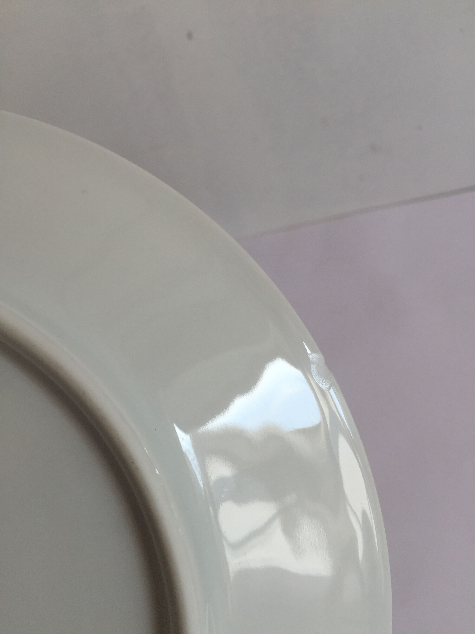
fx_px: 531
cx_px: 238
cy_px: 317
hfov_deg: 48.2
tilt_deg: -56.2
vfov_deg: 61.7
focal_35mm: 29
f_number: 2.2
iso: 32
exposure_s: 1/391
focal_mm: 4.15
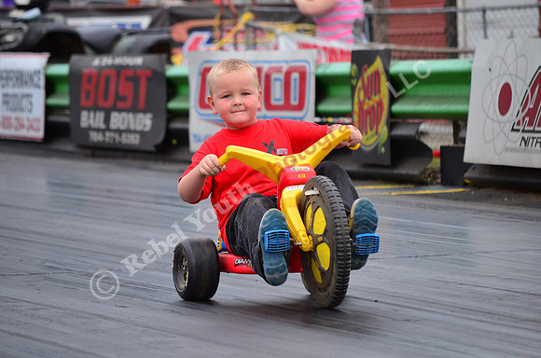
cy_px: 179
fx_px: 3936
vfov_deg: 5.2
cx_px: 270
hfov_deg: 7.9
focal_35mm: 262
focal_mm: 175
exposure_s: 1/2000
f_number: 5.6
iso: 1000
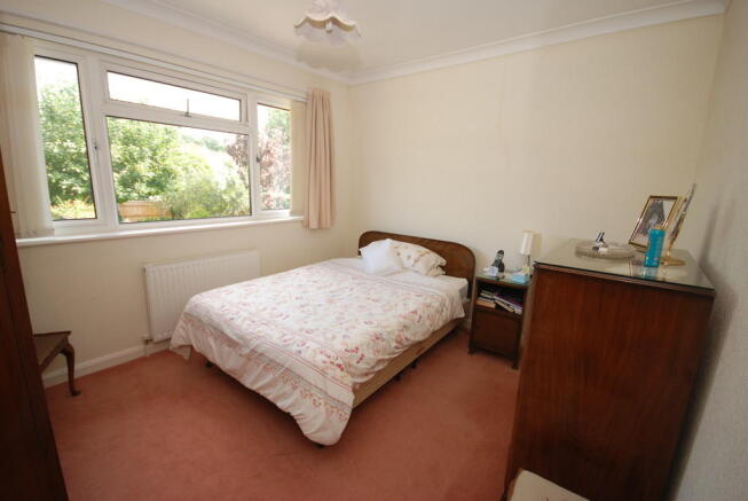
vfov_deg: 77.5
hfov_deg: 100.3
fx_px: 312
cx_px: 374
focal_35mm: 15
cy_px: 250
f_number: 4.5
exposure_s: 1/80
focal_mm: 10
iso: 200
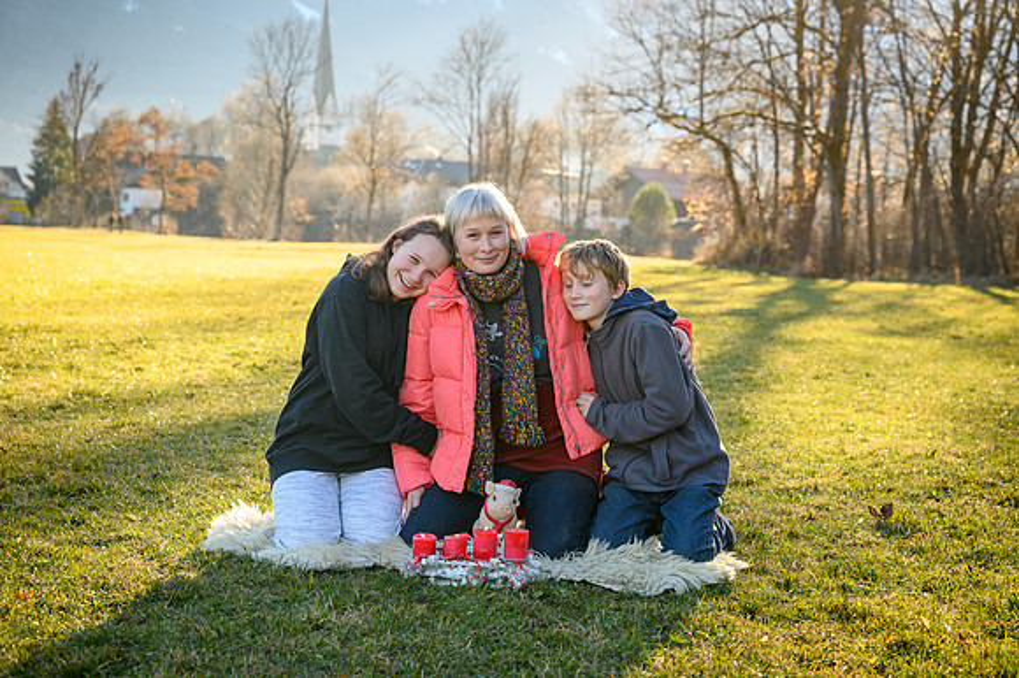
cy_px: 339
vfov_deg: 19.4
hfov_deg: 28.9
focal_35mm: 70
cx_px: 510
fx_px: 1980
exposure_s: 1/125
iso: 100
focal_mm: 70
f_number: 5
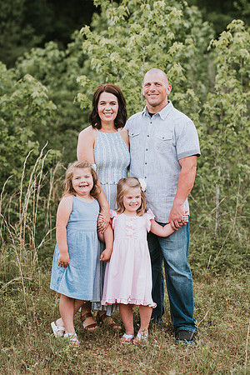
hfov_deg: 16.1
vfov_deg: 23.9
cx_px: 125
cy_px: 188
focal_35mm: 85
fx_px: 885
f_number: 2.5
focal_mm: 85
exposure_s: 1/400
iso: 200
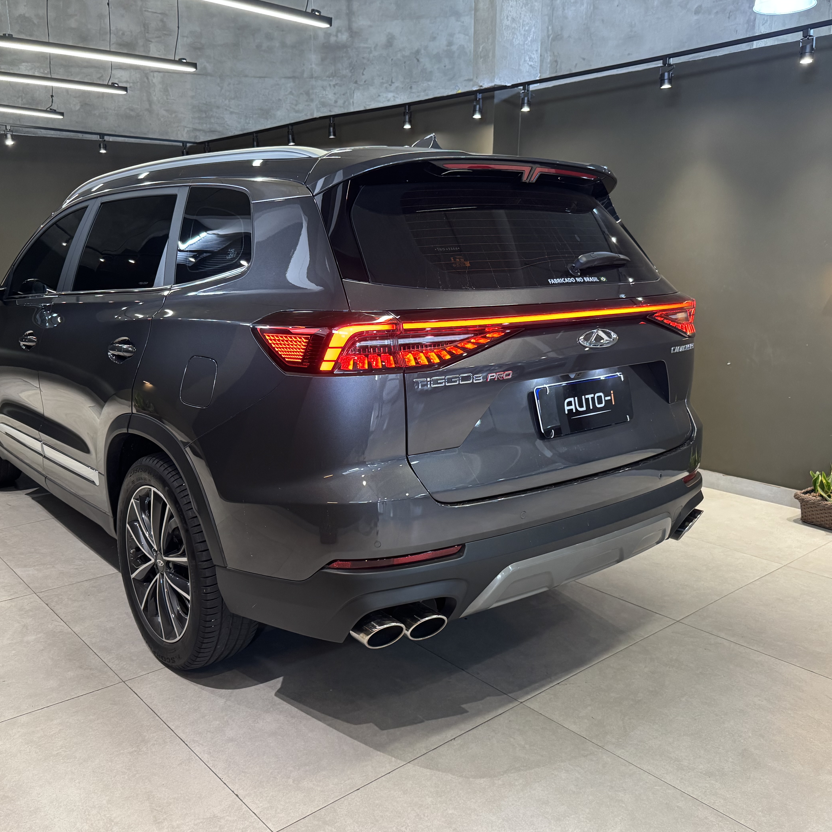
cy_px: 424
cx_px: 388
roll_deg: -0.3
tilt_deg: -13.0
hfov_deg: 55.6
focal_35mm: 29
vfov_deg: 55.6
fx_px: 789
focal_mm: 6.76
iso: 320
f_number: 1.78
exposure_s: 1/60
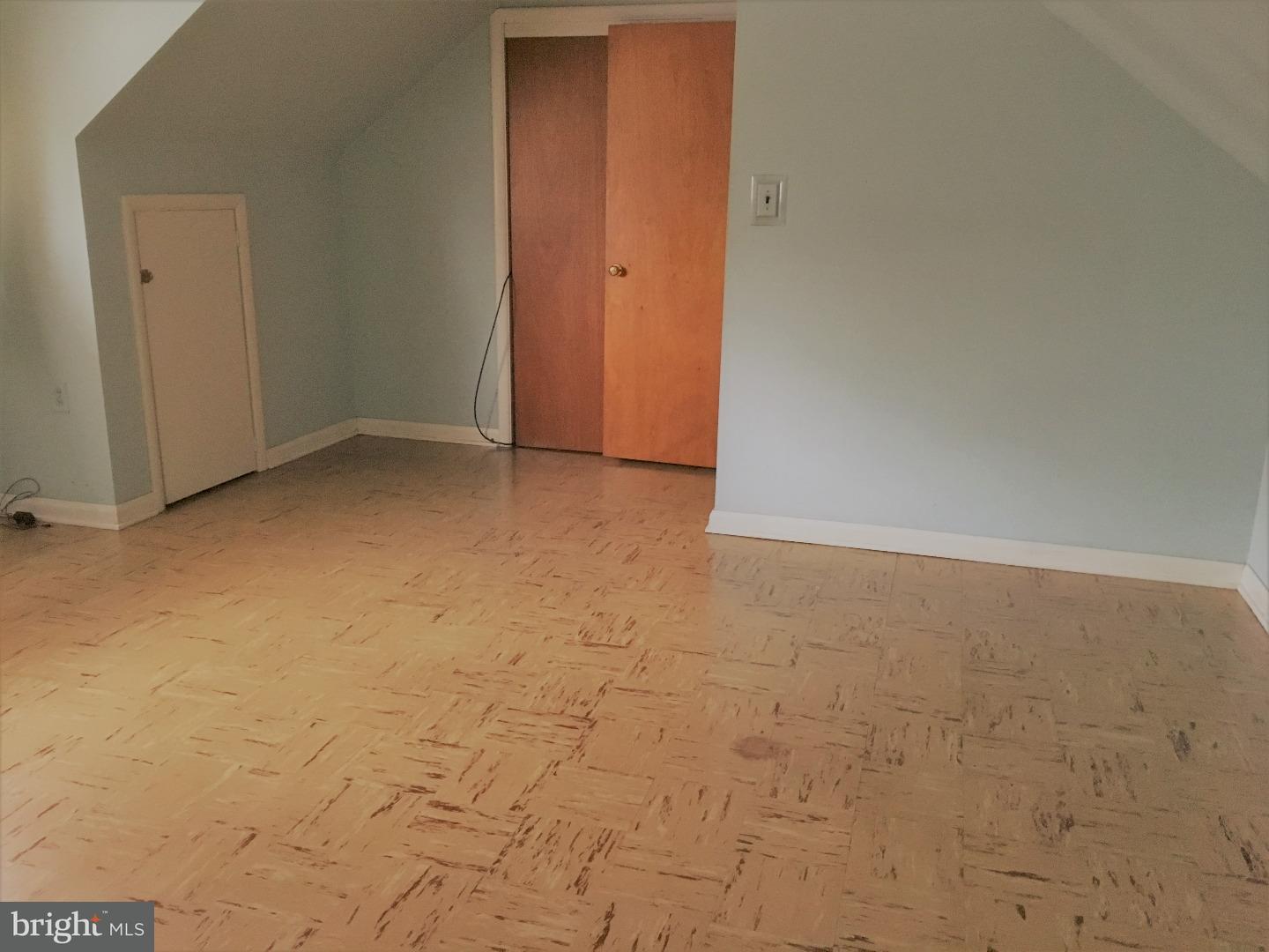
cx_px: 634
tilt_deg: -14.7
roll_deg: -0.4
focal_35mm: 29
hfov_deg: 61.7
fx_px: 1063
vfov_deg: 48.2
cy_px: 476
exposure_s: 1/15
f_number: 2.2
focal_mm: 4.15
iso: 320
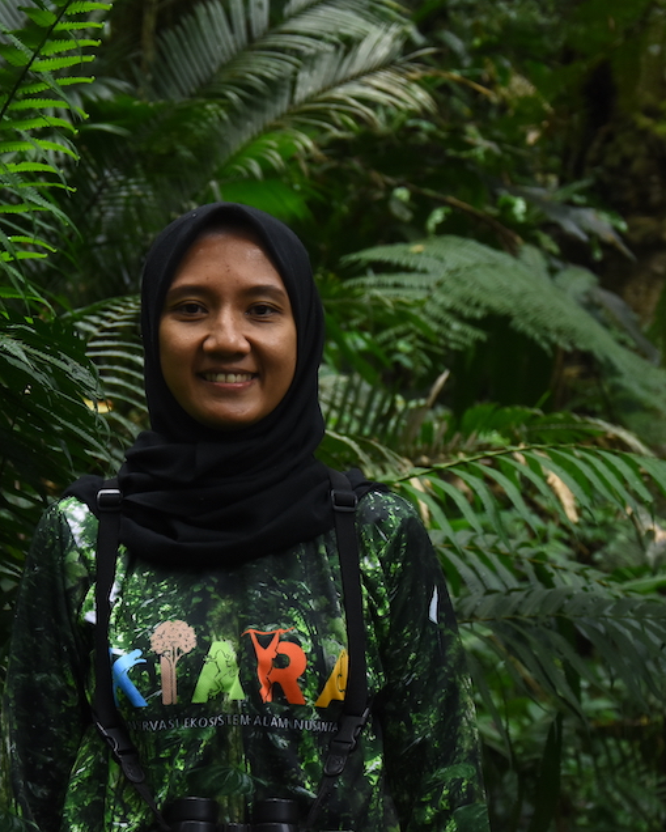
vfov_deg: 18.8
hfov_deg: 15.1
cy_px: 415
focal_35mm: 102
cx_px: 221
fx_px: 2513
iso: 640
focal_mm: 48
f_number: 4.8
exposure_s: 1/200
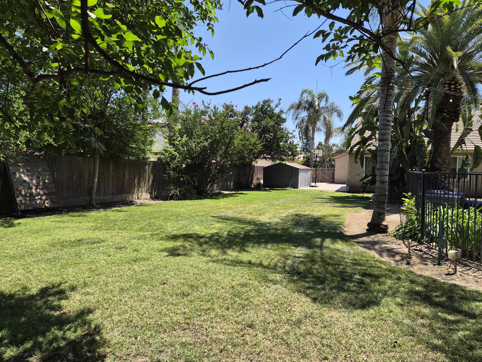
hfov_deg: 73.9
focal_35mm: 23
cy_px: 181
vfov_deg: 58.9
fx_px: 320
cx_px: 241
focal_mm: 5.4
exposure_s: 1/3256
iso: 80
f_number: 1.8
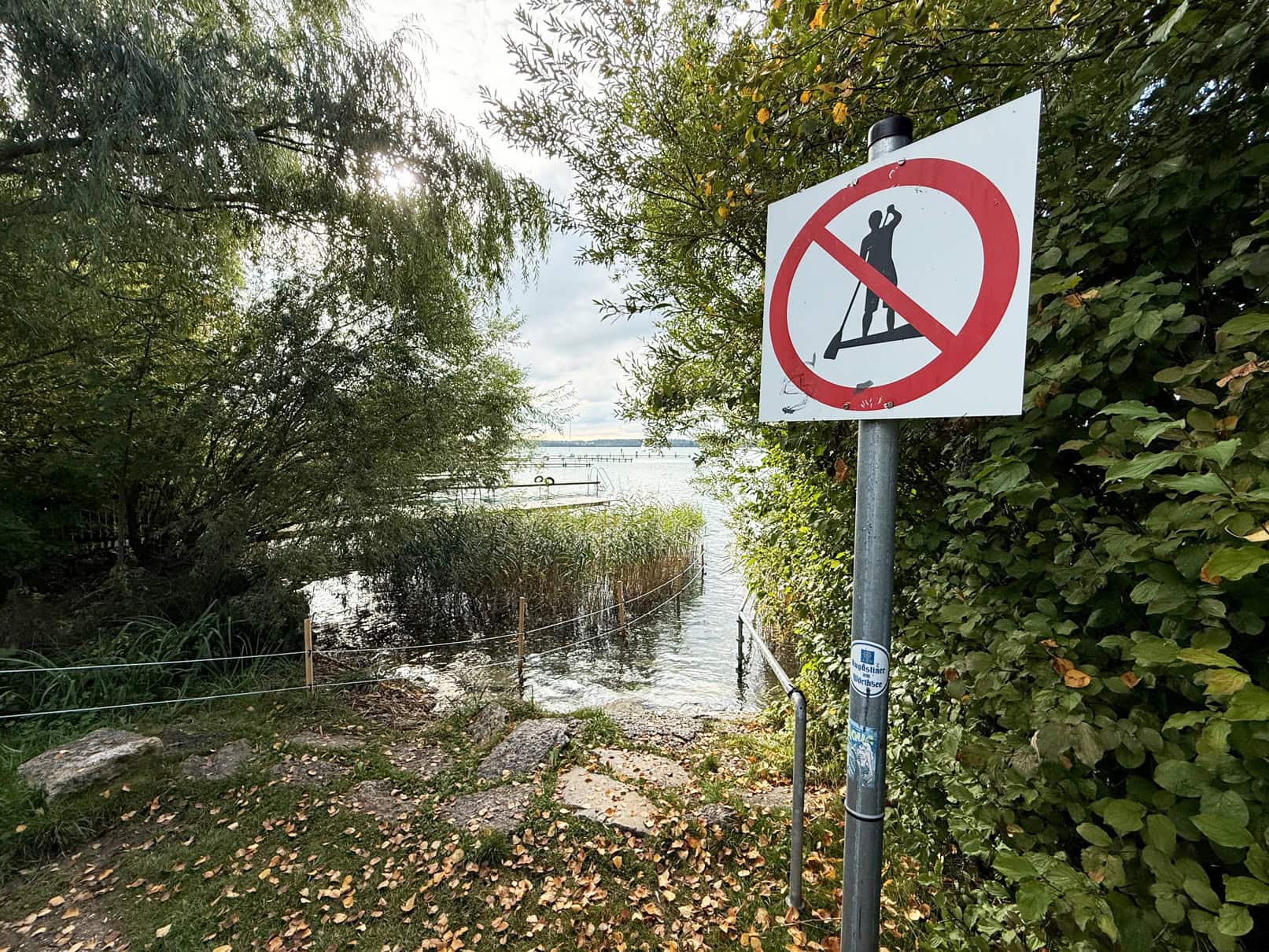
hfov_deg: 102.1
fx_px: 513
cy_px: 476
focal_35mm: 14
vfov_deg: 85.7
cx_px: 634
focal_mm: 2.2
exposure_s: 1/540
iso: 50
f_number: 2.2
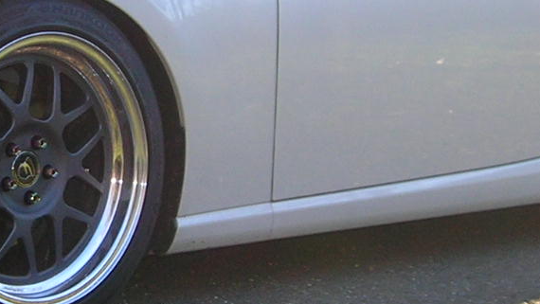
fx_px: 1905
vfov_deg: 9.1
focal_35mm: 133
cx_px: 54
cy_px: 144
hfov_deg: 15.9
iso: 50
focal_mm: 5.7
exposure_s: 1/130
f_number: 2.9
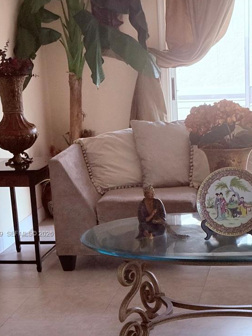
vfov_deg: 24.5
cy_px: 234
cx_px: 175
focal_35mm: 79
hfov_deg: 18.6
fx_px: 767
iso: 200
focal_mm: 6.76
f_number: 1.78
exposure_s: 1/120
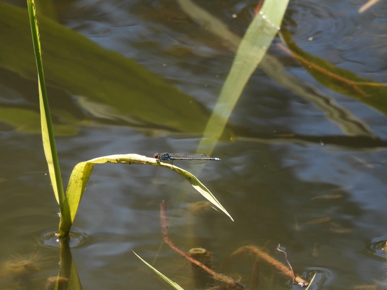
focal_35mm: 850
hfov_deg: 2.3
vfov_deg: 1.7
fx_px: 9503
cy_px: 145
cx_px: 194
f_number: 6.3
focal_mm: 152
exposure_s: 1/200
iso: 100
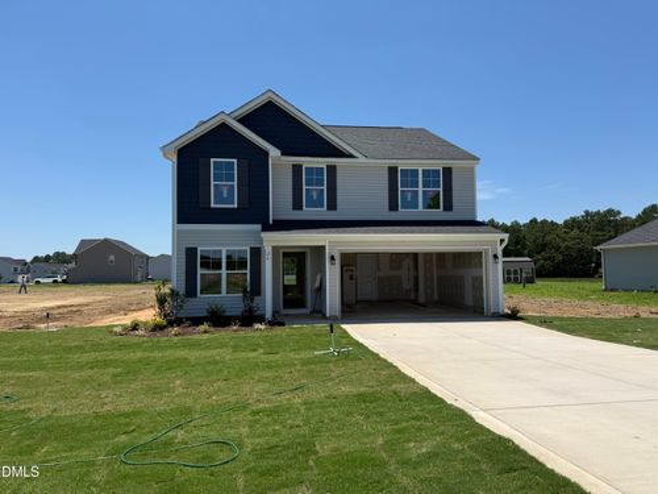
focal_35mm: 24
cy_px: 247
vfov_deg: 56.8
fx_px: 456
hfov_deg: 71.6
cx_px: 329
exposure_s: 1/5714
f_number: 1.78
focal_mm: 6.76
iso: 80
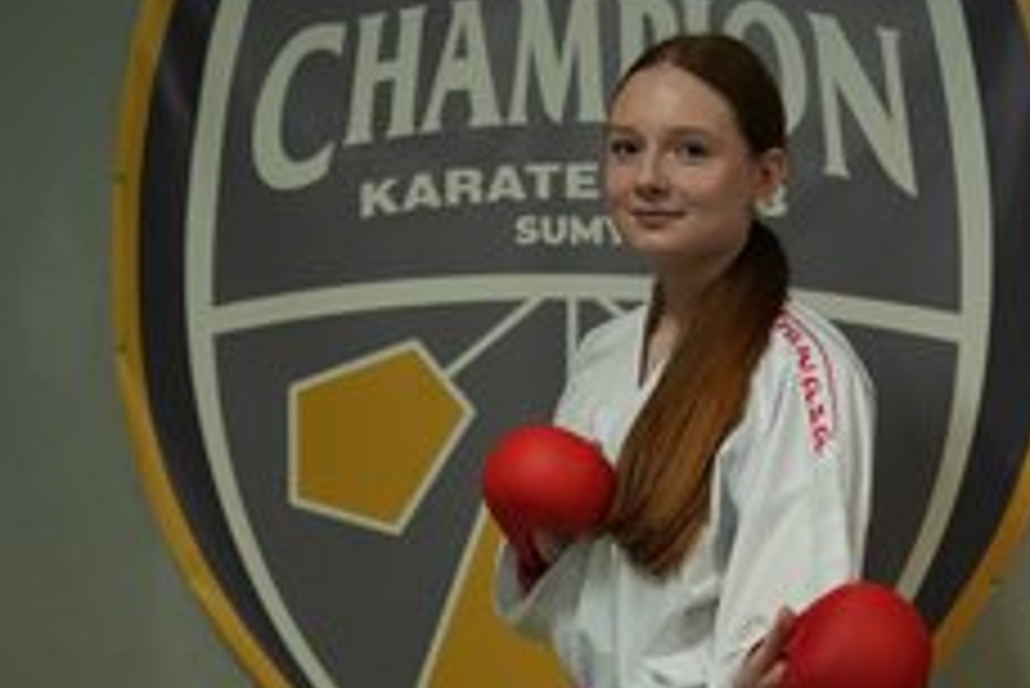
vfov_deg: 21.6
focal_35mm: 63
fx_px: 1804
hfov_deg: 31.7
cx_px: 666
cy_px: 425
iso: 3200
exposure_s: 1/200
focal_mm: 36
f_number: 2.8
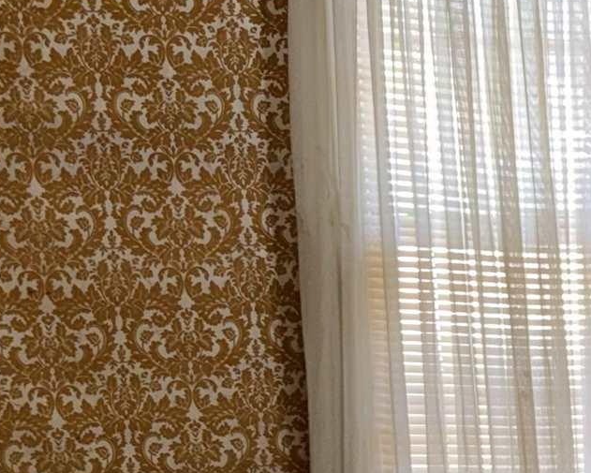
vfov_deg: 13.3
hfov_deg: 14.4
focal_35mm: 114
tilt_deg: -10.9
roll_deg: -0.3
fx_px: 1994
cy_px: 511
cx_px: 1140
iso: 100
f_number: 1.78
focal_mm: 6.76
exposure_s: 1/17
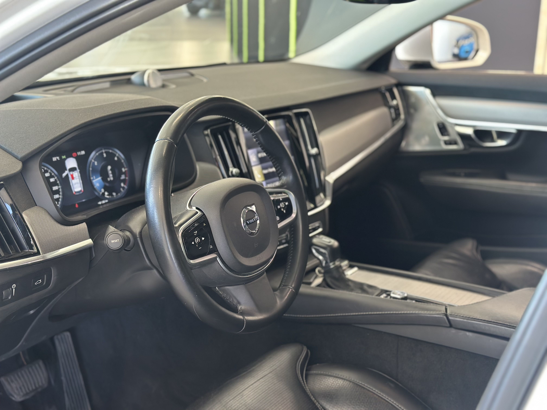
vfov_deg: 30.3
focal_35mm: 48
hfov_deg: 39.7
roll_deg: -0.3
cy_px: 205
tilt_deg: -16.2
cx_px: 274
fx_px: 758
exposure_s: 1/63
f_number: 1.78
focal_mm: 6.86
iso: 125
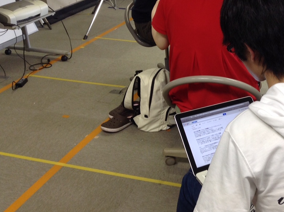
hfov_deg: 34.5
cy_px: 80
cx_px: 227
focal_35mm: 54
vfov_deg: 26.9
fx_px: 442
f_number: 2.4
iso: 40
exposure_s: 1/24
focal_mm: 3.3
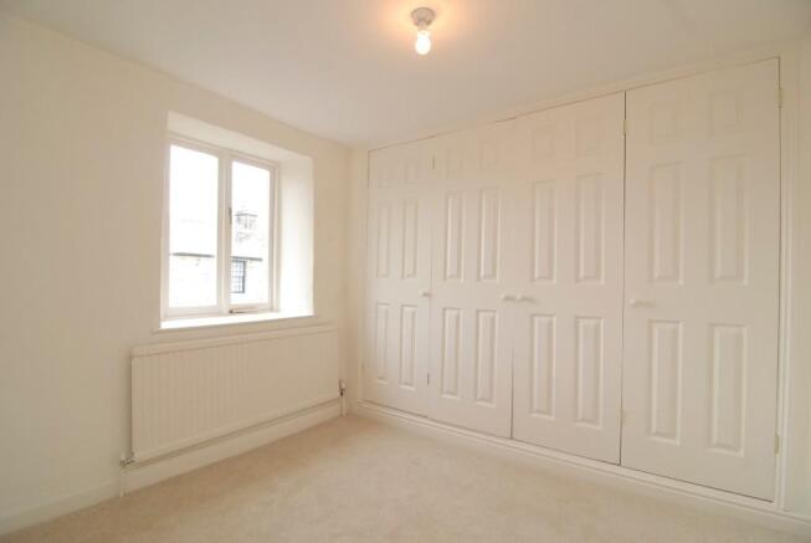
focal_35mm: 16
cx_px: 406
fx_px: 372
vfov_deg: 72.2
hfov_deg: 94.9
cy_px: 272
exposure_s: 1/30
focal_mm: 11
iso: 400
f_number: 4.5
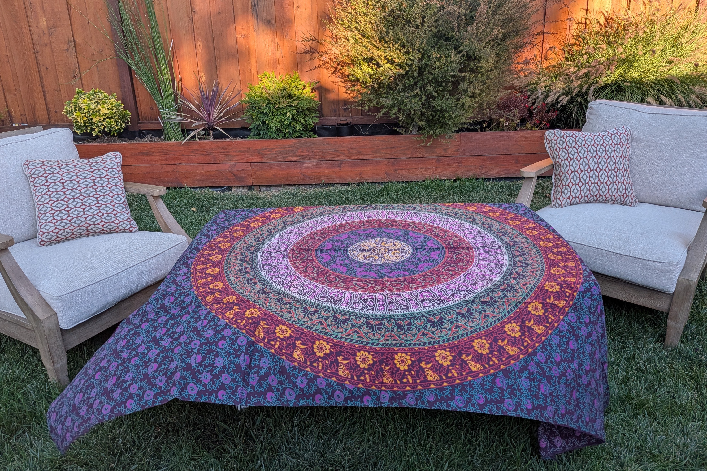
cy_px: 254
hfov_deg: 67.4
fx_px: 530
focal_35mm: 27
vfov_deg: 47.9
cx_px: 340
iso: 33
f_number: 1.7
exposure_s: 1/382
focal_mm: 4.53
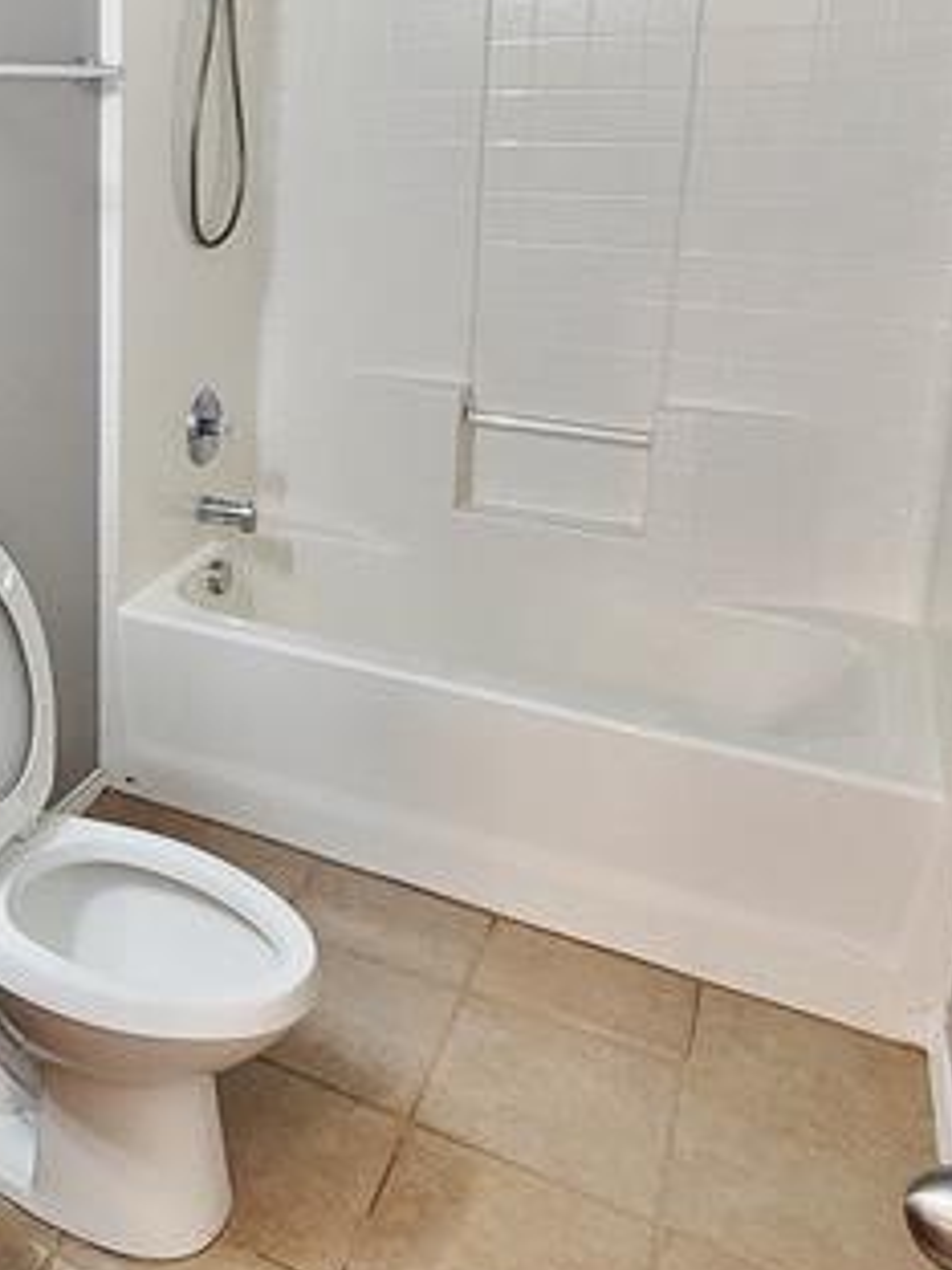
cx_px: -4
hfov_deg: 39.0
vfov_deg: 54.6
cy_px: 346
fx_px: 1173
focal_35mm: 32
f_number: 2.2
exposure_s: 1/60
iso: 250
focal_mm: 2.2
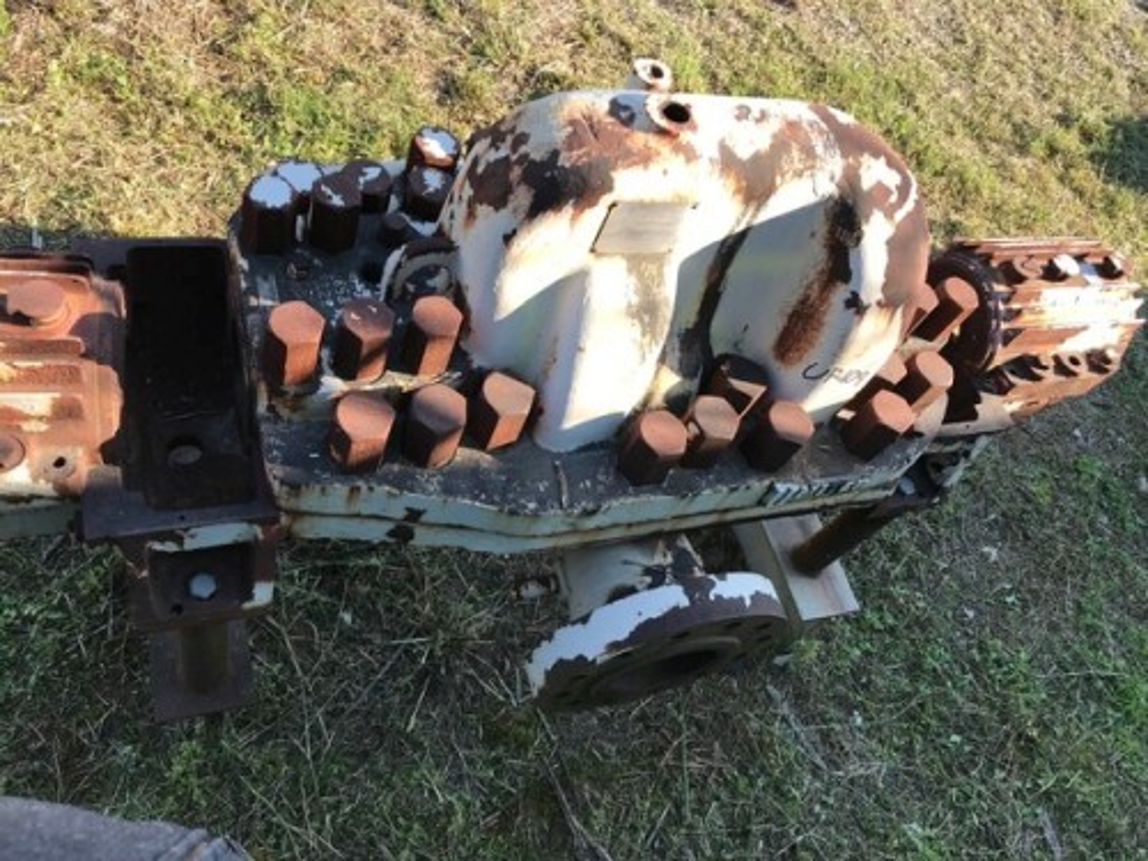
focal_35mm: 28
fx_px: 929
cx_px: 574
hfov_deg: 63.4
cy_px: 430
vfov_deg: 49.7
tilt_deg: -55.8
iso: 20
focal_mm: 3.99
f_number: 1.8
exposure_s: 1/437
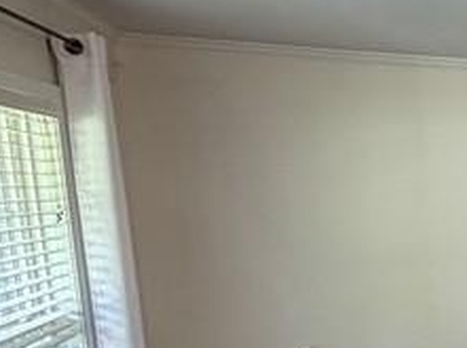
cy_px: 344
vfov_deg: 21.8
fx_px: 875
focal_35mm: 65
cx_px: 818
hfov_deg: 21.2
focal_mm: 2.22
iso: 200
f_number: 2.2
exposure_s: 1/60
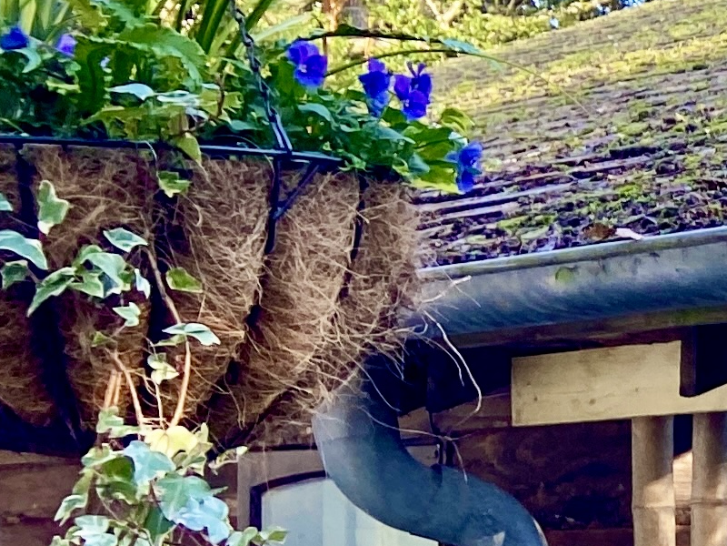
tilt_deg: +1.3
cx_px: 1825
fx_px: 2751
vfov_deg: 11.2
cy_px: 522
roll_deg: +0.4
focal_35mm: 131
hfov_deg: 11.8
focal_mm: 4.25
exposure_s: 1/122
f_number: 1.8
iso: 32
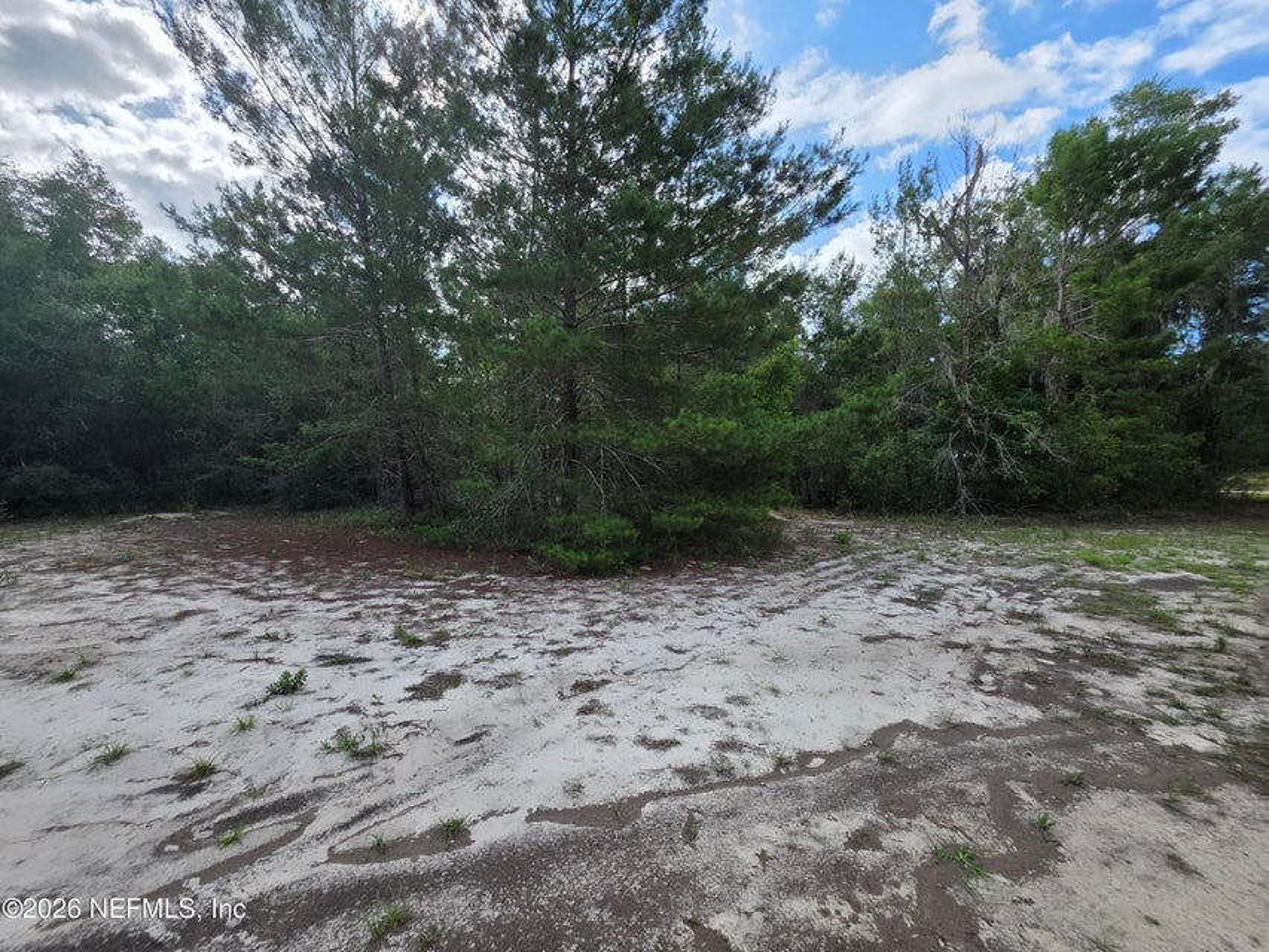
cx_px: 634
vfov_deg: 89.9
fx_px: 477
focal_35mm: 13
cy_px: 476
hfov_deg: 106.2
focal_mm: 2.2
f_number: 1.9
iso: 40
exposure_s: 1/1472
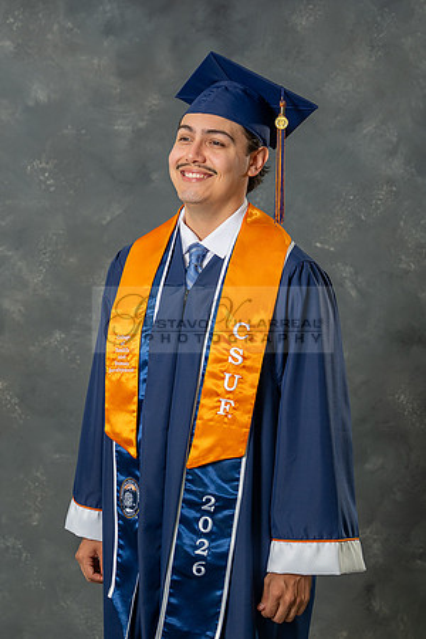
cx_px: 176
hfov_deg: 16.1
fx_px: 1509
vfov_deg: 23.9
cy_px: 298
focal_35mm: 85
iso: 200
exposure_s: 1/200
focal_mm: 52
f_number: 3.5
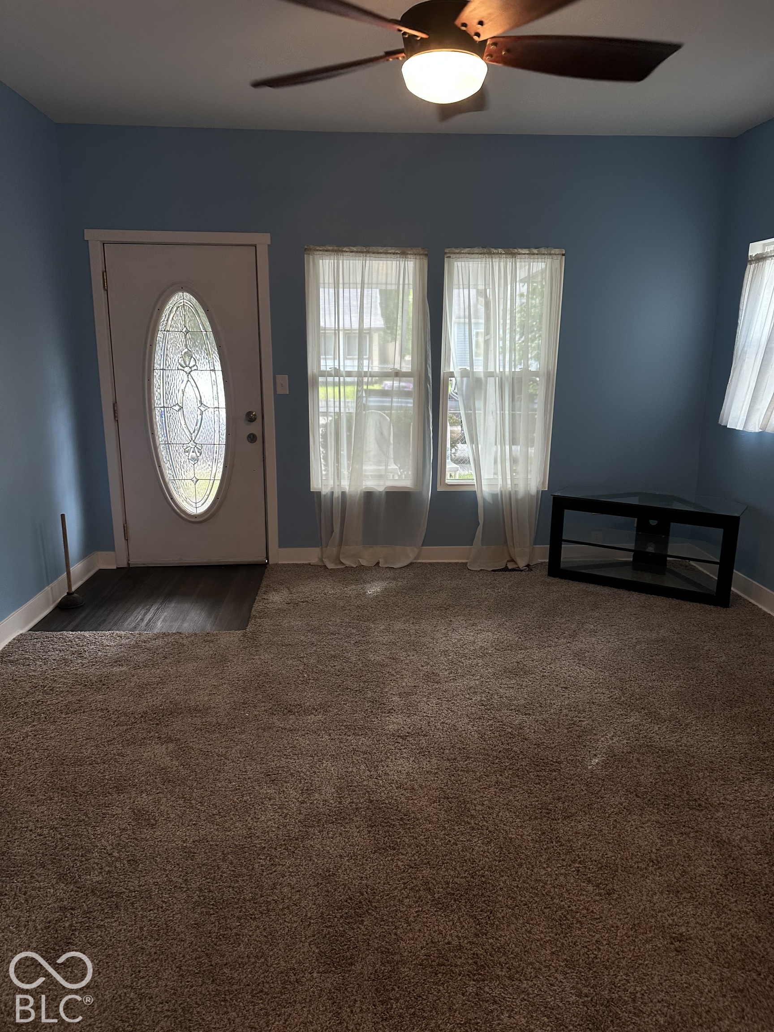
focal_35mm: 24
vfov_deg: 71.6
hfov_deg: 56.8
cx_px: 387
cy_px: 516
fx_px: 716
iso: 160
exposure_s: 1/120
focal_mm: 6.86
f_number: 1.78
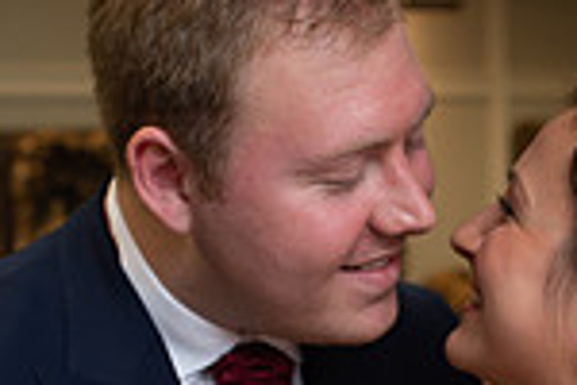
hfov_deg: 15.1
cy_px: 339
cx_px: 489
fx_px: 2164
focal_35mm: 135
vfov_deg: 10.1
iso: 320
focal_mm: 35
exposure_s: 1/100
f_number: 3.2
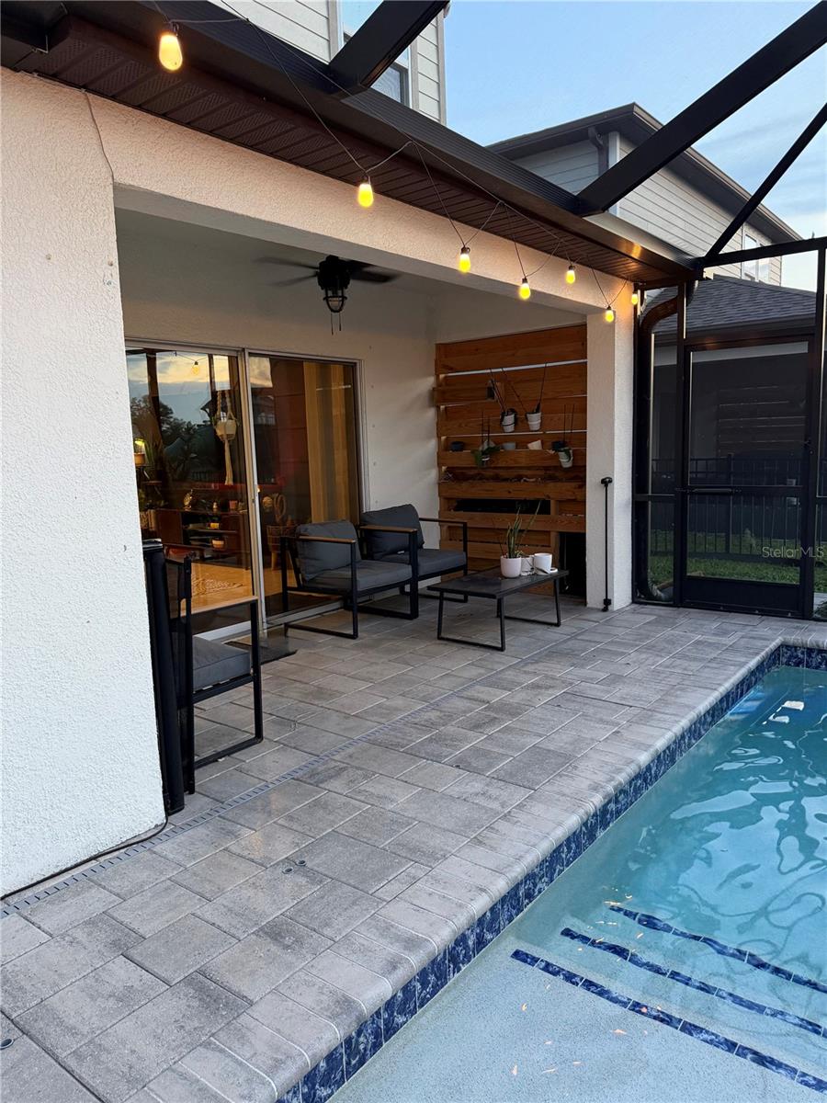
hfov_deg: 56.8
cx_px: 414
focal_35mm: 24
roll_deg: +2.3
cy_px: 552
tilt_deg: -9.0
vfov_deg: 71.6
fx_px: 765
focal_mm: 6.76
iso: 250
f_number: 1.78
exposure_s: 1/60
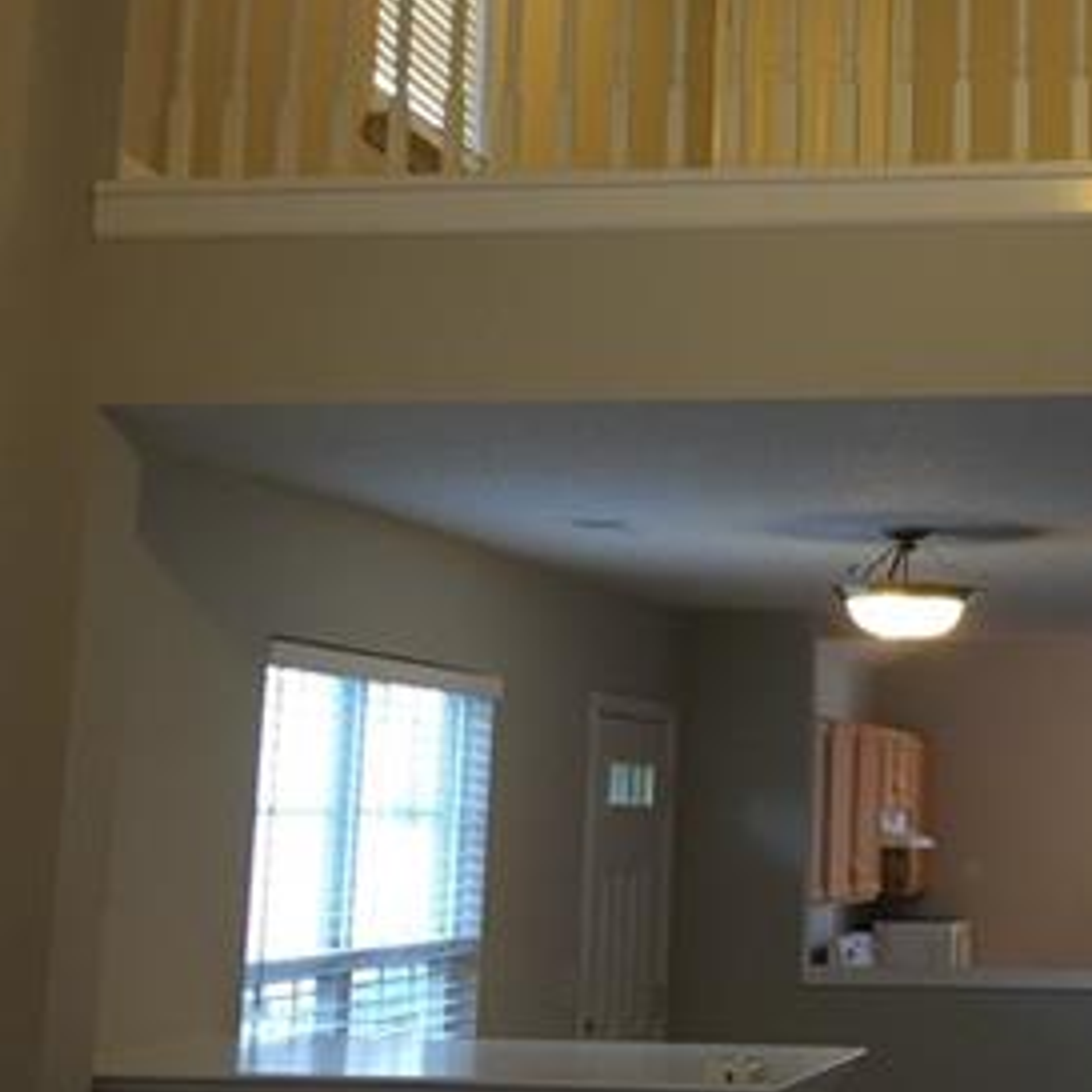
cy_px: 340
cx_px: 956
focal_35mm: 72
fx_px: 2570
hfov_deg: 23.4
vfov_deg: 23.8
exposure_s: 1/30
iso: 64
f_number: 2.2
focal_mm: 4.15
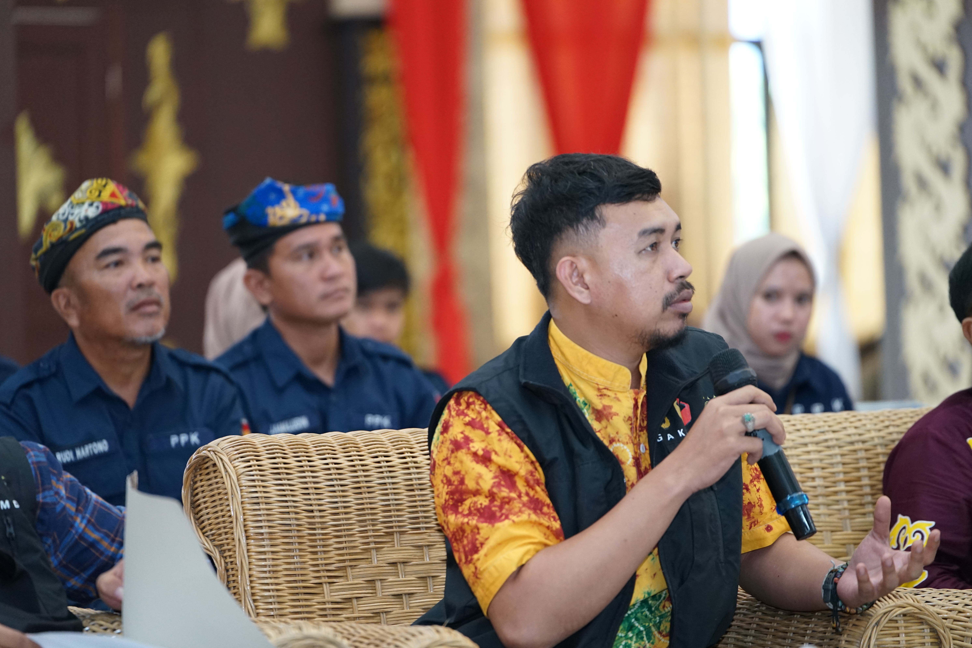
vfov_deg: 9.1
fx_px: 4077
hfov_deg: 13.6
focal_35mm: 151
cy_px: 325
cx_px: 486
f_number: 2.8
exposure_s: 1/160
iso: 2500
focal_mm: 150
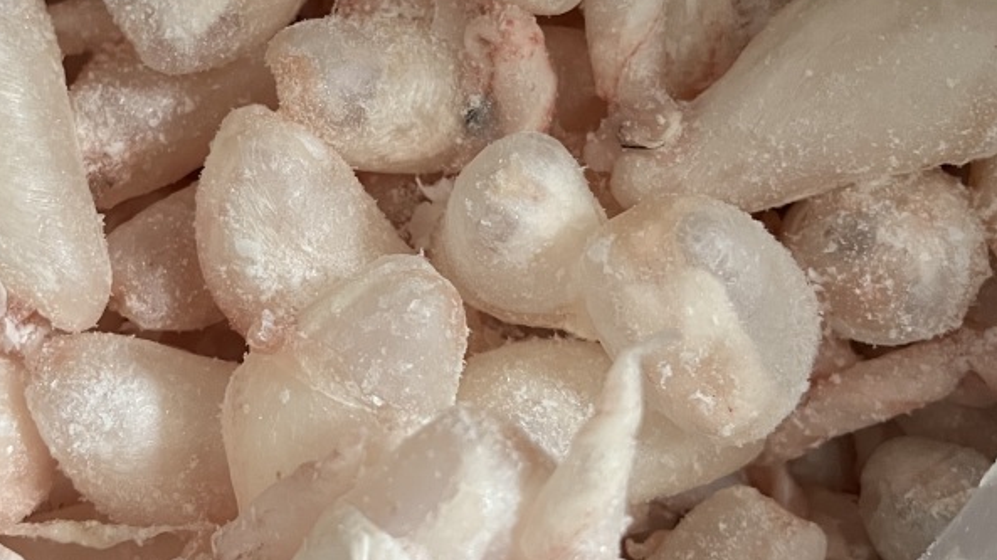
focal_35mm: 51
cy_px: 283
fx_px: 1348
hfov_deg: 40.2
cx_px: 358
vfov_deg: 23.5
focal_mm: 5.7
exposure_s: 1/60
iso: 400
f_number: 1.5
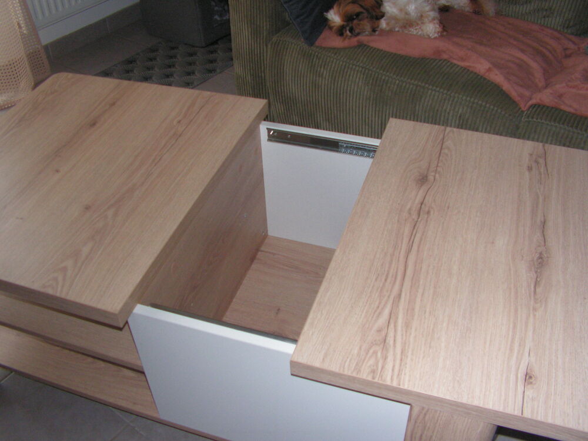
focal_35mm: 36
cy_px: 220
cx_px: 294
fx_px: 612
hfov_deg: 51.4
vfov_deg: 39.7
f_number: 3.2
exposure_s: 1/40
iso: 200
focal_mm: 6
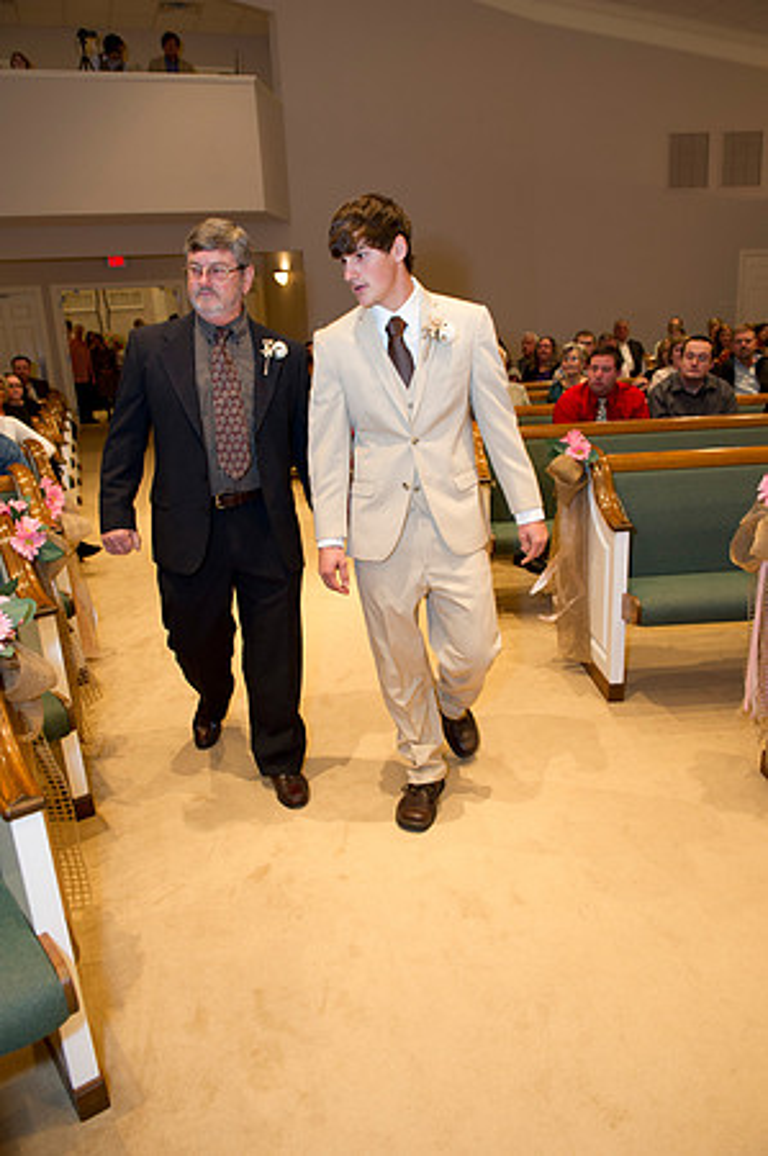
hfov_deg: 49.5
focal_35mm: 26
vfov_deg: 69.4
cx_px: 384
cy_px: 578
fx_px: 834
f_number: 4
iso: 1250
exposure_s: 1/80
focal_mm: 26
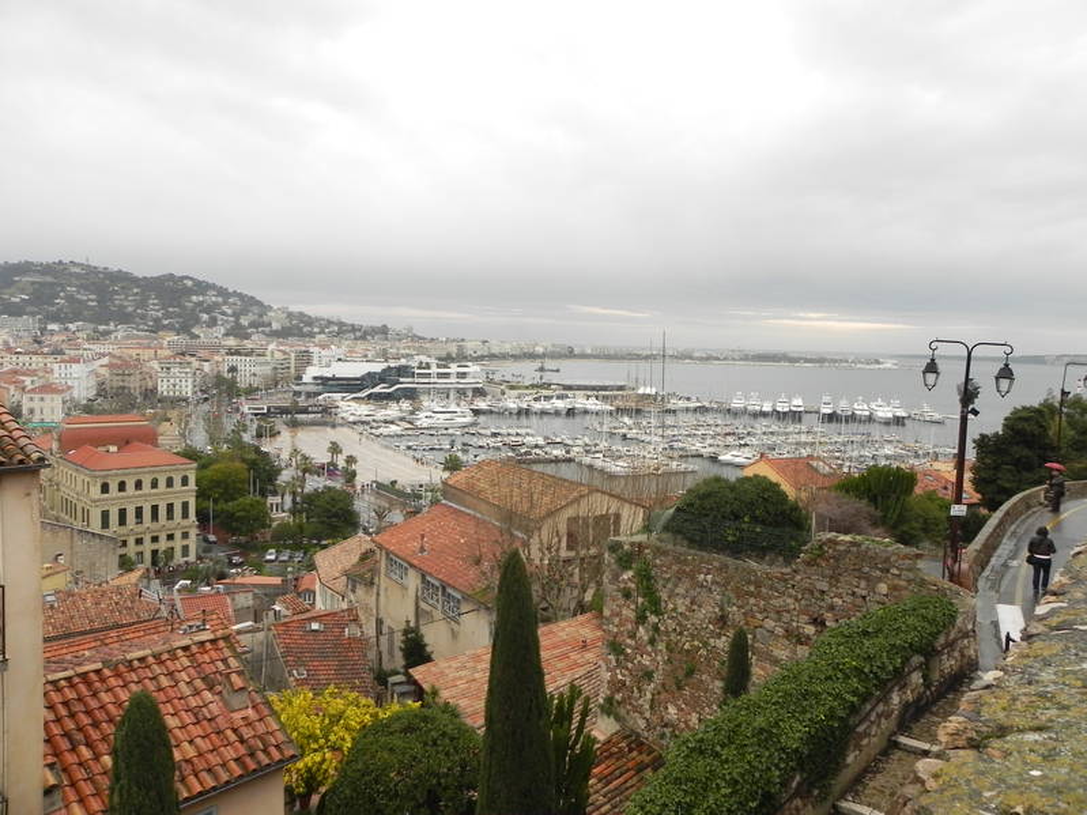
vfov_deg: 53.1
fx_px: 816
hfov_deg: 67.3
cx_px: 544
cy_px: 408
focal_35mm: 26
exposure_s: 1/114
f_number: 4.5
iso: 160
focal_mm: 4.6
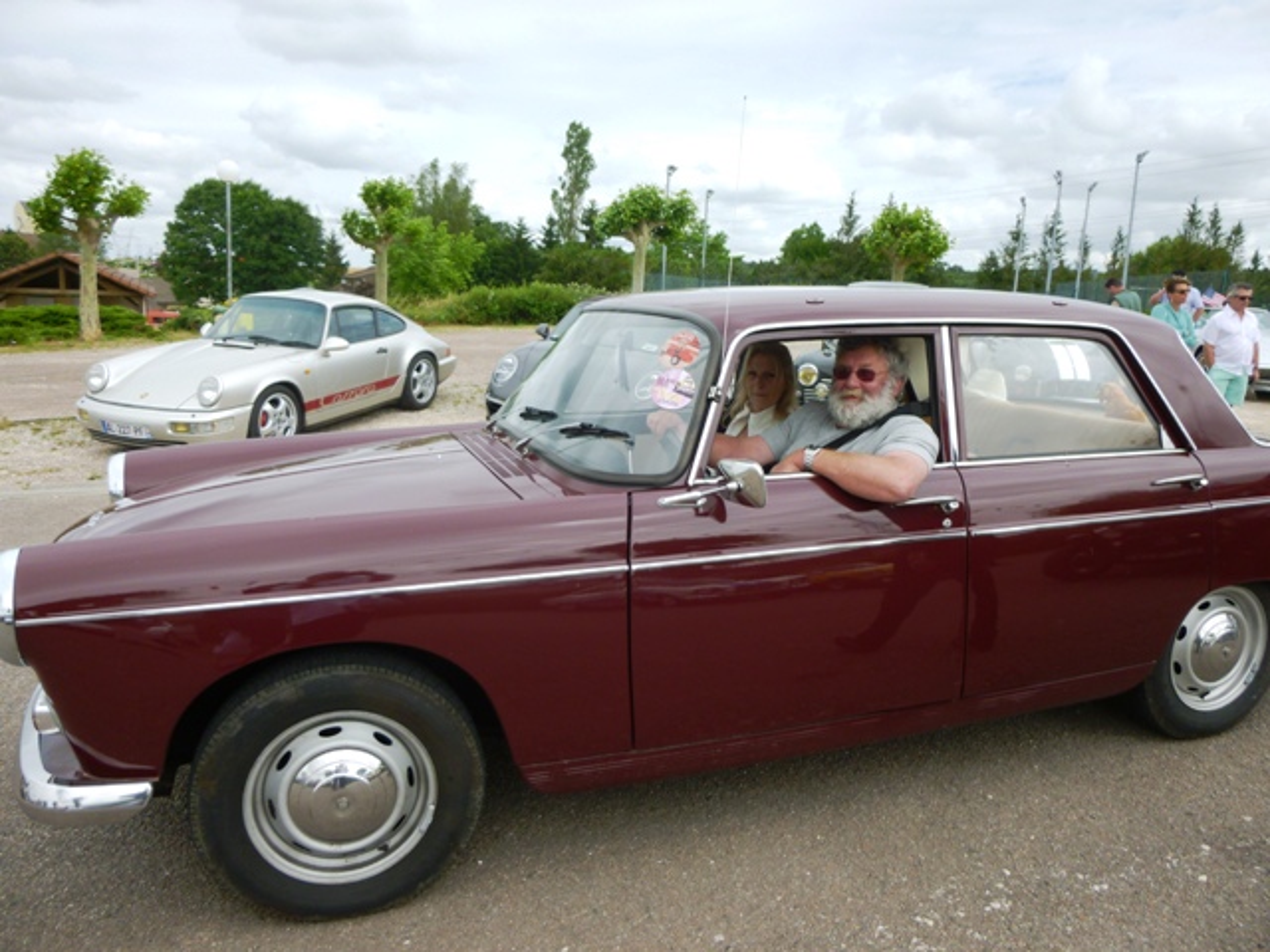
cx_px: 635
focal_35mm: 25
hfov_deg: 69.4
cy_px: 476
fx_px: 917
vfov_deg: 54.9
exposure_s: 1/500
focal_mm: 4.5
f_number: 3.1
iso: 100
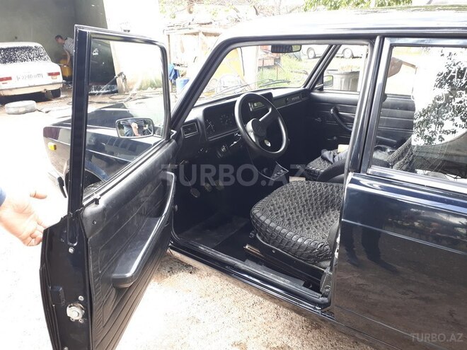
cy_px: 175
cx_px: 234
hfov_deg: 65.3
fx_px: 364
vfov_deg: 51.4
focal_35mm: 27
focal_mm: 3.6
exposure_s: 1/33
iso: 50
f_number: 1.9
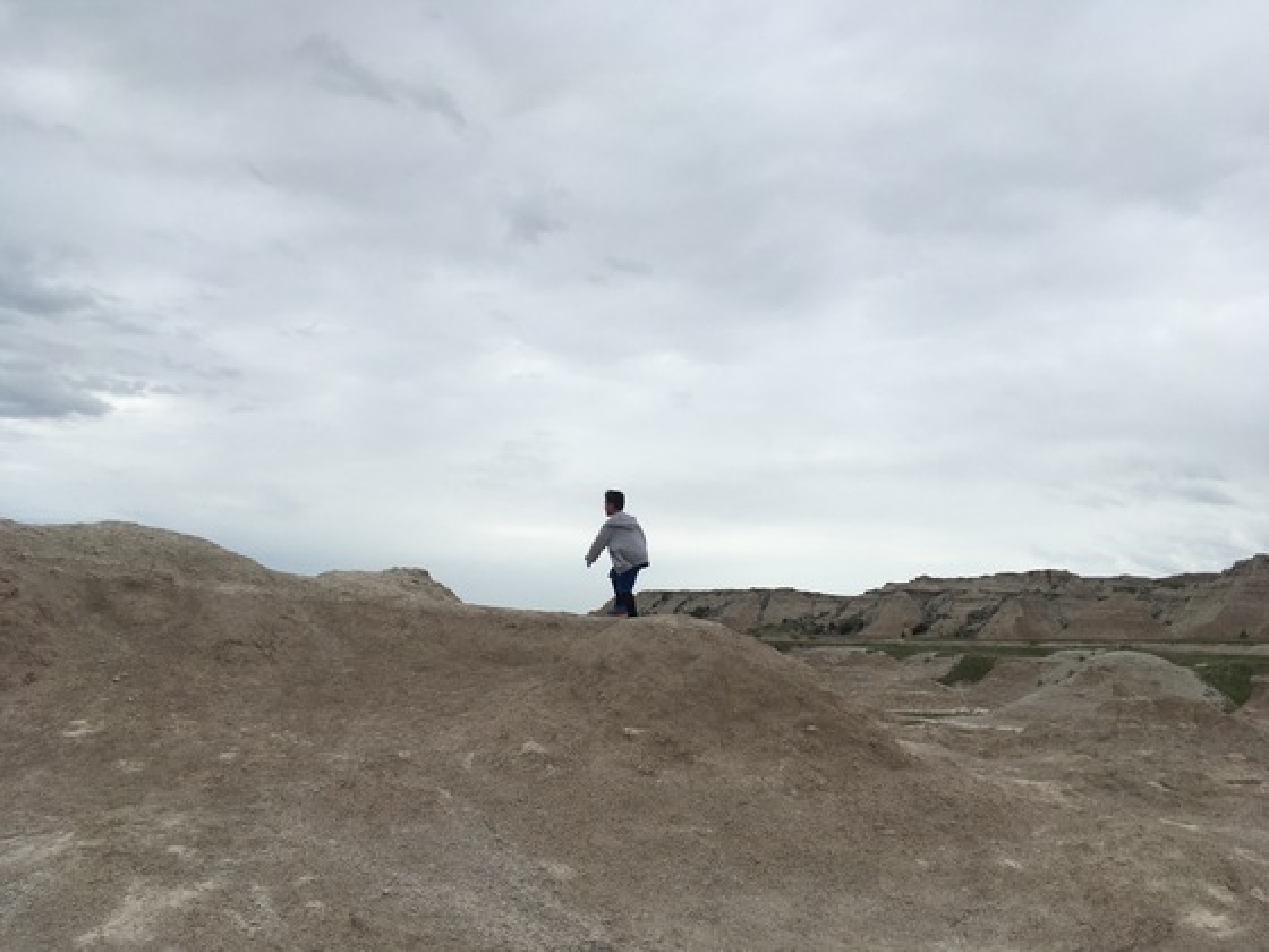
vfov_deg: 48.2
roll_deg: -2.1
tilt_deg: +7.5
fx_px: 1063
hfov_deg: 61.7
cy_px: 476
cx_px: 634
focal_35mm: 29
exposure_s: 1/1789
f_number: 2.2
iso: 25
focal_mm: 4.15
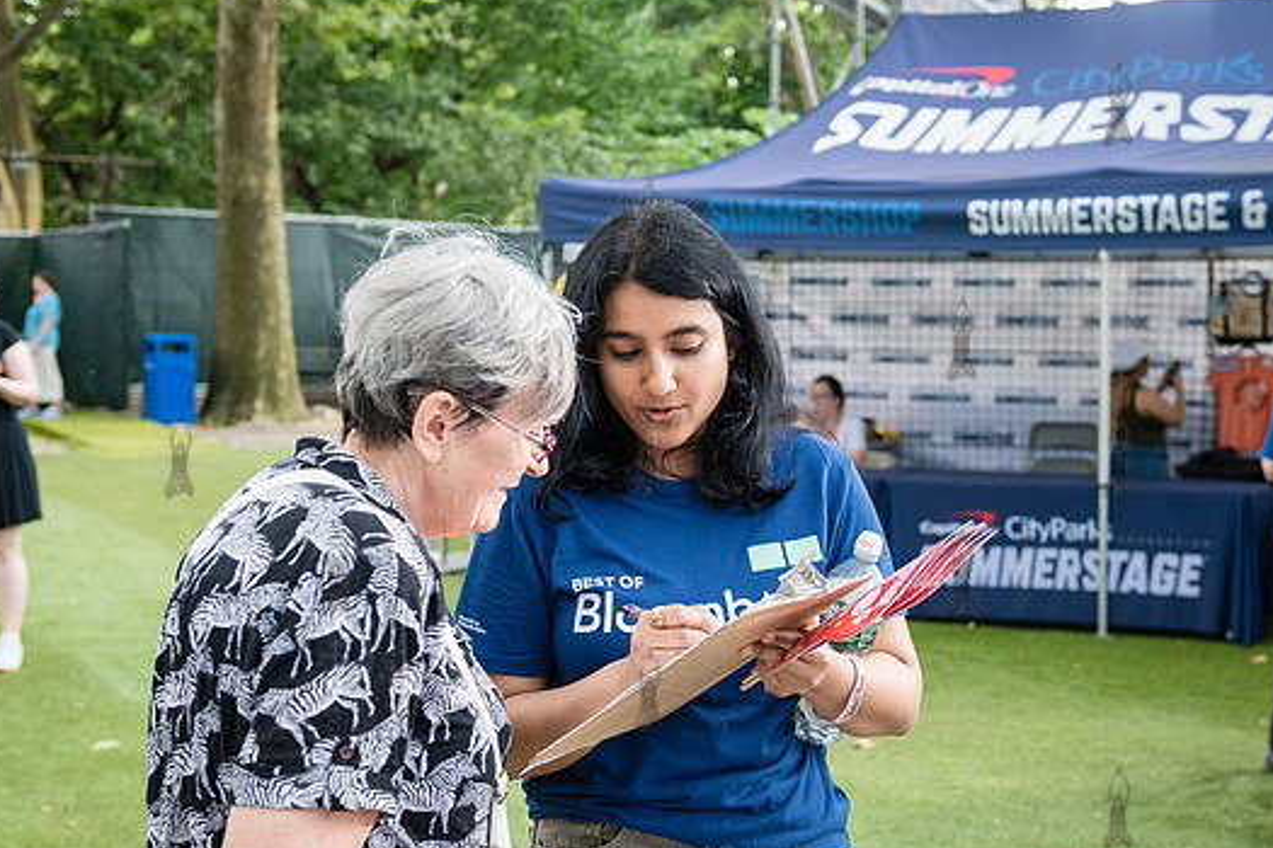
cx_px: 759
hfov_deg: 37.4
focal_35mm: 53
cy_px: 503
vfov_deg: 25.5
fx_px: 1874
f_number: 3.2
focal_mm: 38
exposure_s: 1/640
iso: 2000
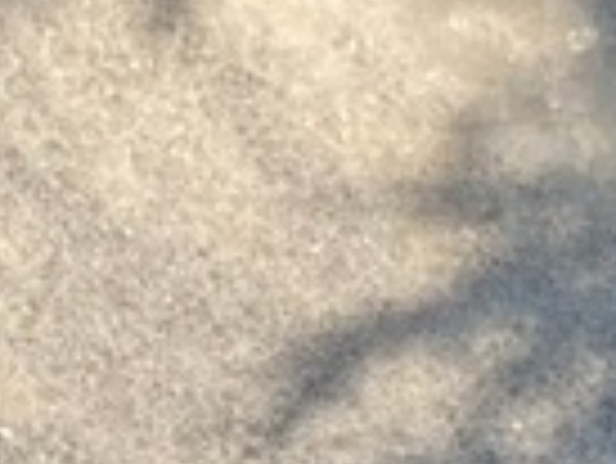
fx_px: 5397
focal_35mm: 303
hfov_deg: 6.4
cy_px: 996
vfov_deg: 4.8
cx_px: -481
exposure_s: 1/384
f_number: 2
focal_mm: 6
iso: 20
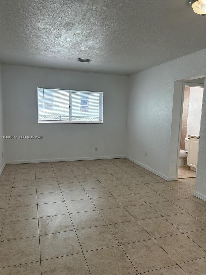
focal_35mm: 26
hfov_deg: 53.1
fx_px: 206
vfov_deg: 67.3
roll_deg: -1.3
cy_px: 138
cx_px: 103
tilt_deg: -6.3
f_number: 1.5
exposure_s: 1/140
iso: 64
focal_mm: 5.7
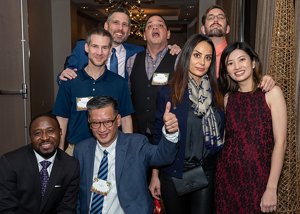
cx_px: 158
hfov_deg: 40.2
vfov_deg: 29.2
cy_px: 96
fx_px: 410
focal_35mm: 48
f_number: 6.3
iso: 500
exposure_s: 1/250
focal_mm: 26
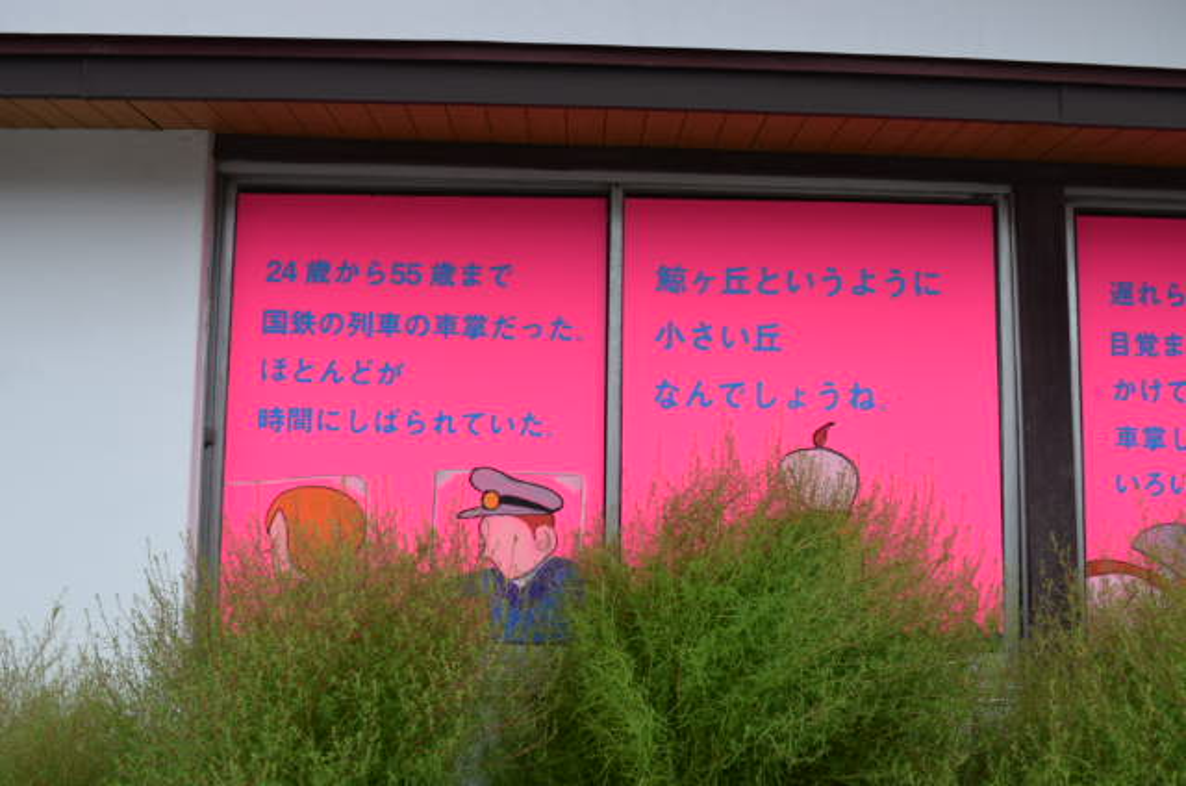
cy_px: 393
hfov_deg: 53.2
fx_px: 1184
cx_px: 593
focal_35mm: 36
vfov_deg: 36.7
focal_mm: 24
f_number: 8
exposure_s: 1/250
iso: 250
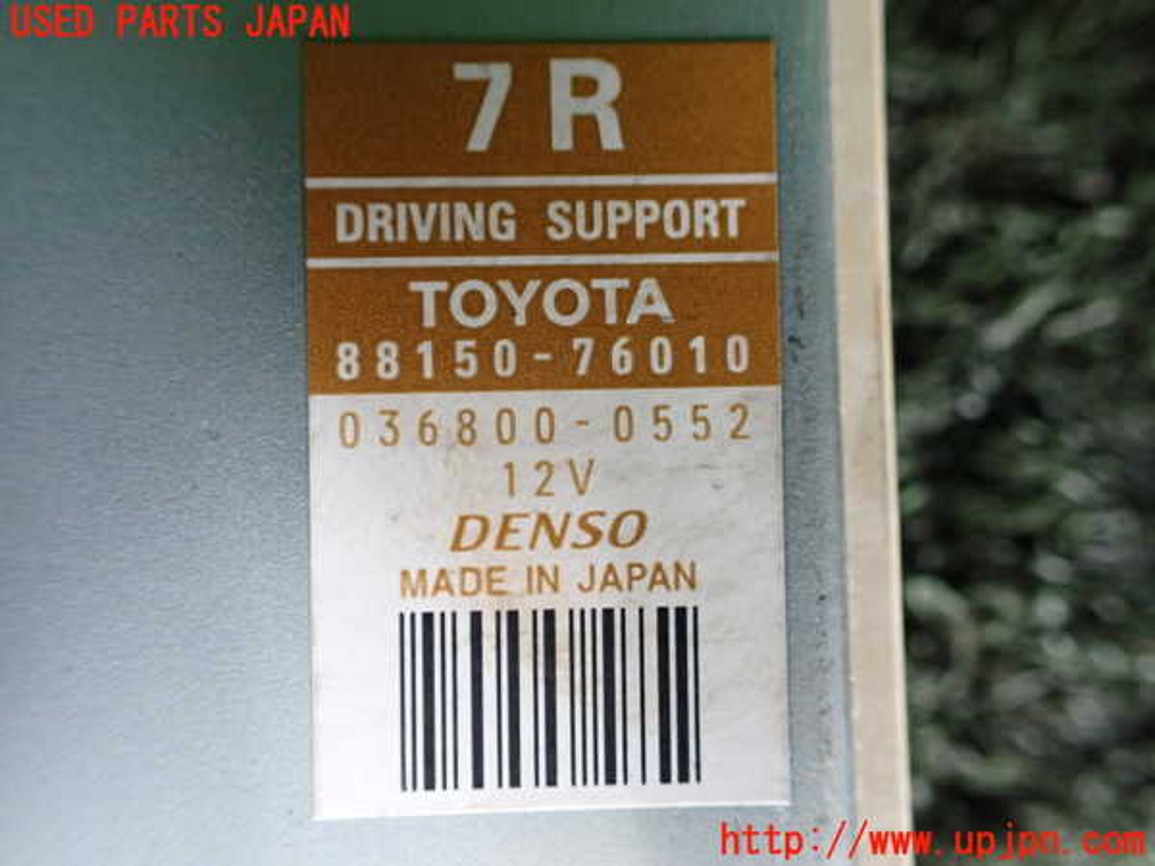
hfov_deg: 60.0
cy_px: 433
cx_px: 578
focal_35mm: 30
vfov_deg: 46.8
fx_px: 1001
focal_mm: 5.4
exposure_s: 1/125
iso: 640
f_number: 2.3
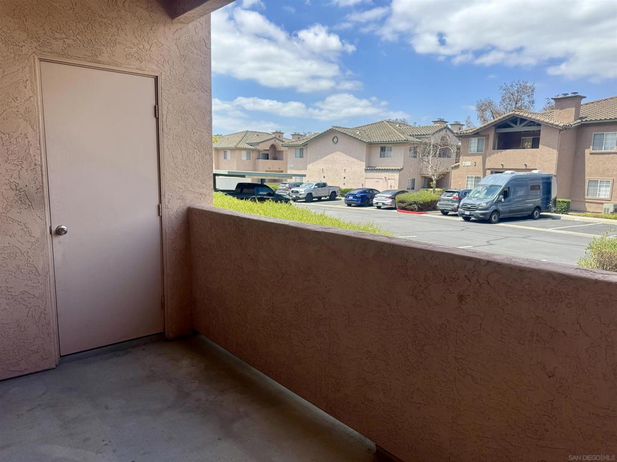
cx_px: 308
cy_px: 231
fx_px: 428
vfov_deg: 56.8
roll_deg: -1.4
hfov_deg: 71.6
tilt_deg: -9.2
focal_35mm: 24
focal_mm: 6.76
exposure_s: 1/2174
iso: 80
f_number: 1.78
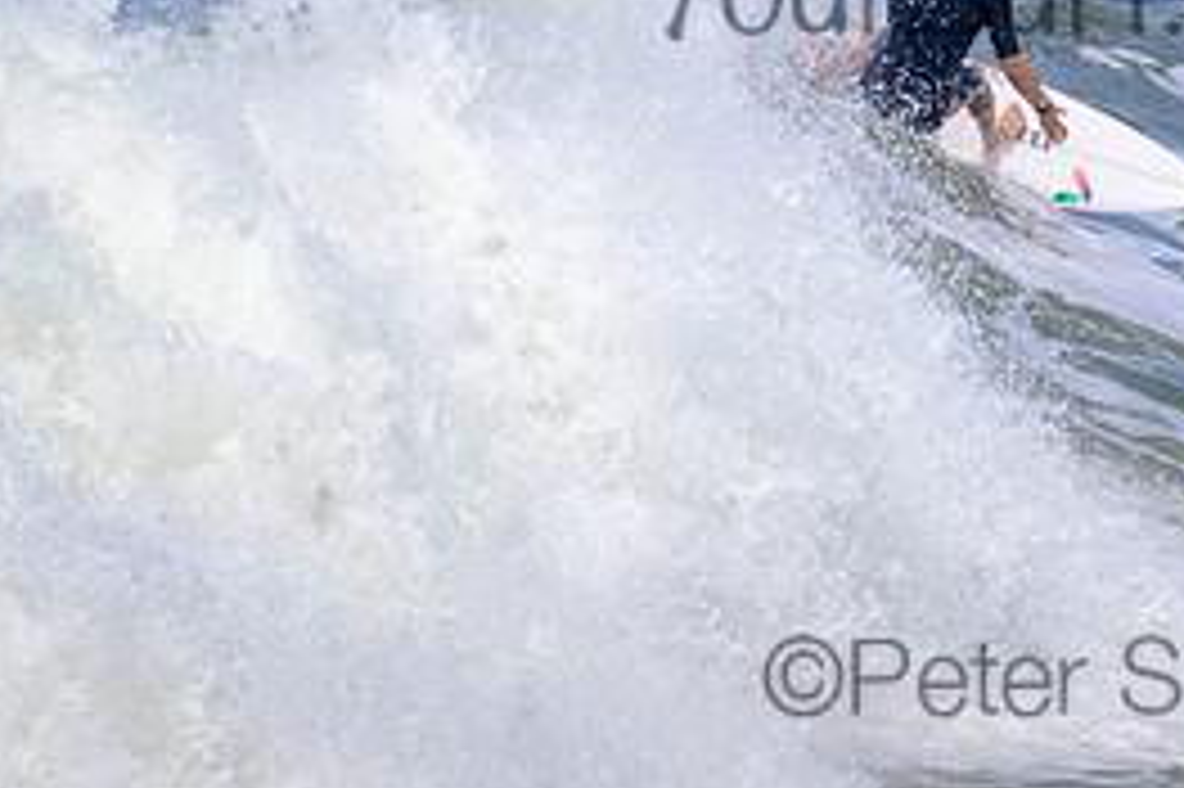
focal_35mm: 1767
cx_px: 1112
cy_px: -70
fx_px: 58076
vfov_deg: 0.8
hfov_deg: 1.2
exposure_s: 1/2000
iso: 560
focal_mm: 800
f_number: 11
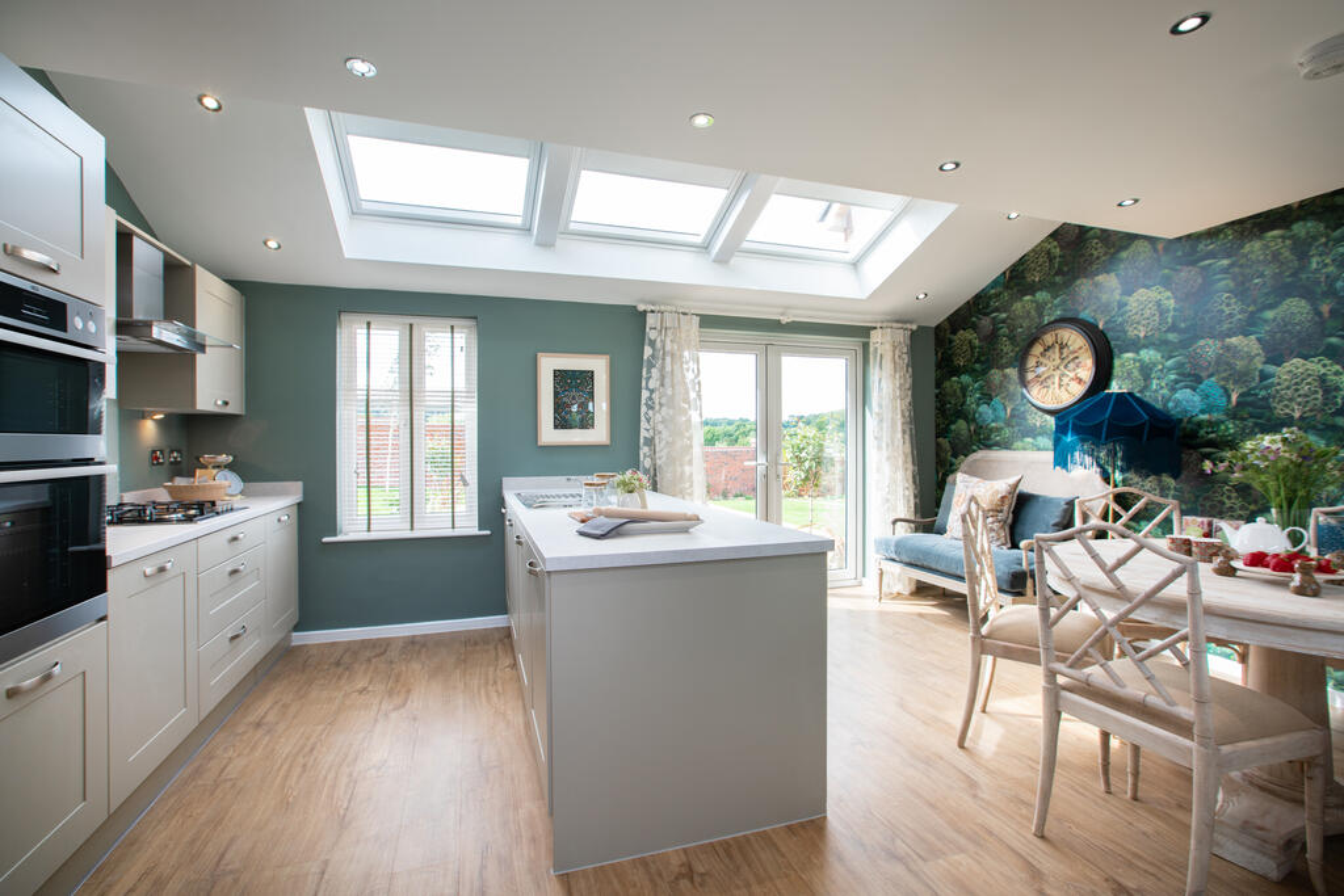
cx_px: 672
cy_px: 448
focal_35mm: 16
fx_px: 597
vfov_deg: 73.8
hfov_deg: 96.7
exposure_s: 1/15
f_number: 7.1
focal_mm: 16
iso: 100
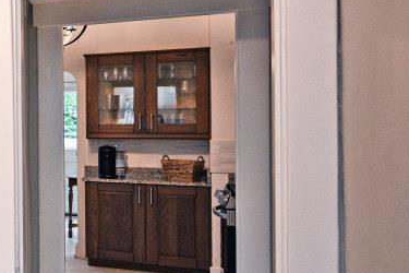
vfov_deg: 24.2
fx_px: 636
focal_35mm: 56
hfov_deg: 19.9
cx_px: -393
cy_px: 116
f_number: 4
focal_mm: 14
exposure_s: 1/60
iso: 900
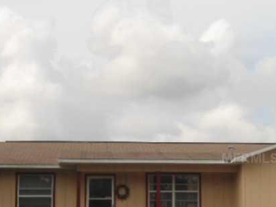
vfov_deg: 17.1
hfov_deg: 22.7
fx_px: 686
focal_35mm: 86
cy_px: 158
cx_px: 166
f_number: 10
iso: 80
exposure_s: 1/160
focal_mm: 7.9
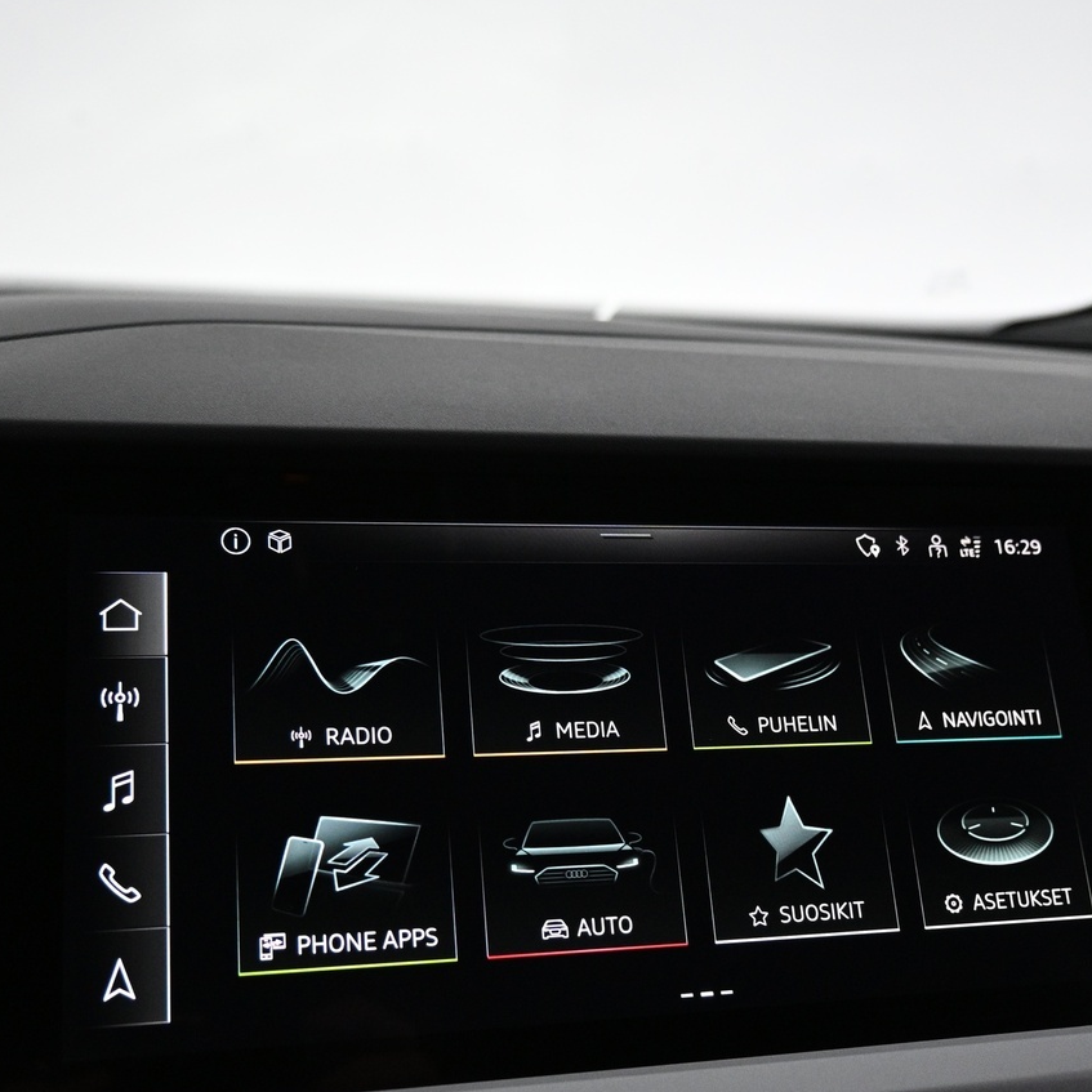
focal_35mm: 39
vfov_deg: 42.6
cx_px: 578
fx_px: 1392
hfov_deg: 42.8
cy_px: 664
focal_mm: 16
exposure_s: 1/80
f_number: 3.5
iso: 1600
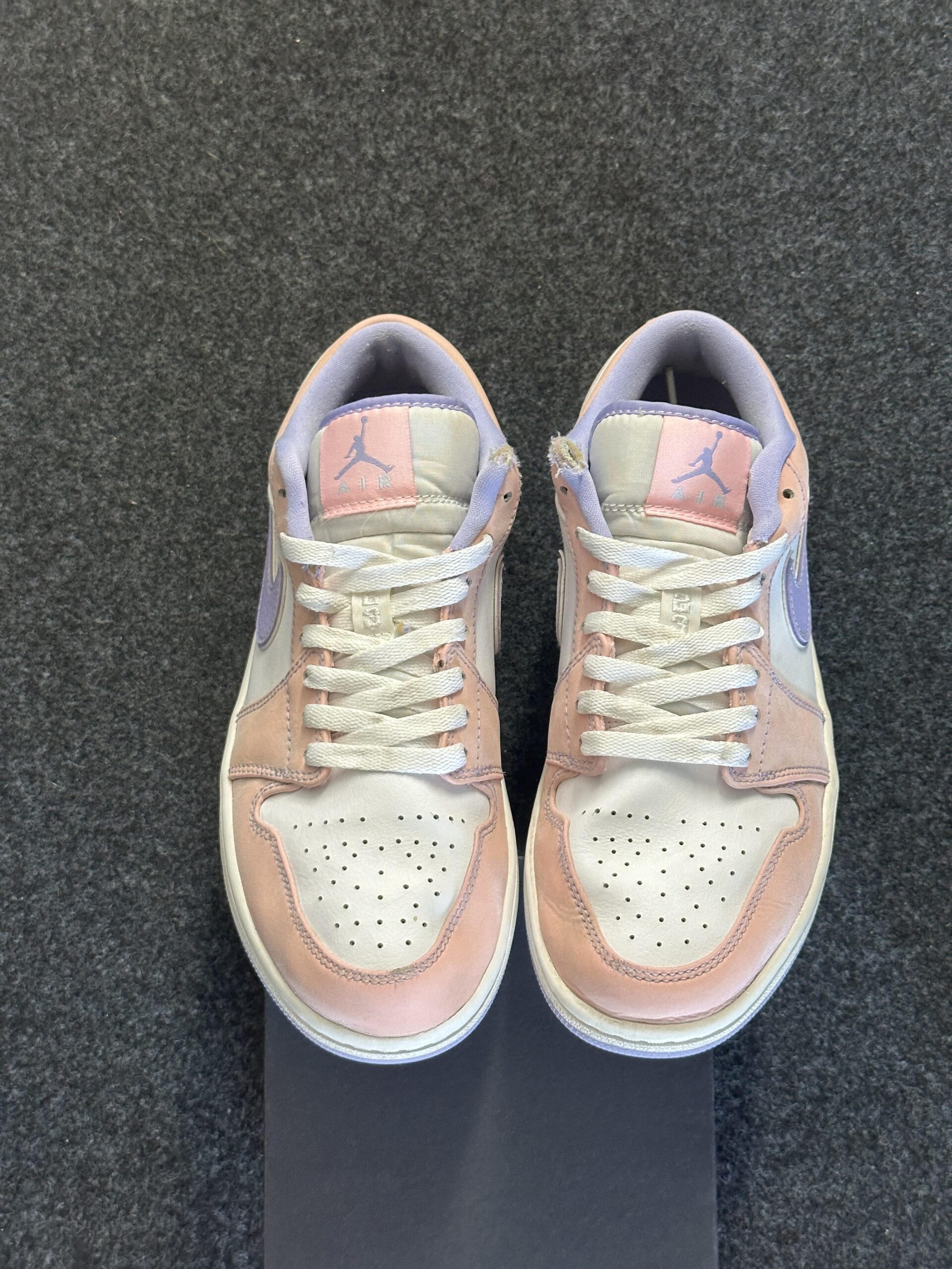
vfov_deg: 39.7
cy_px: 634
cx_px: 476
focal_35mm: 48
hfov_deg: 30.3
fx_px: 1760
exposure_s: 1/50
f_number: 1.78
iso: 200
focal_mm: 6.86
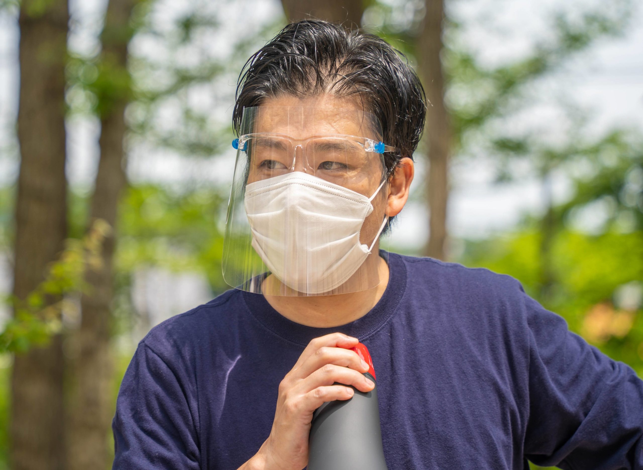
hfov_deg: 13.3
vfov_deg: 9.7
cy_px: 242
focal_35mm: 150
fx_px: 2760
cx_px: 298
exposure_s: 1/250
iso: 100
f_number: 5
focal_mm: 137
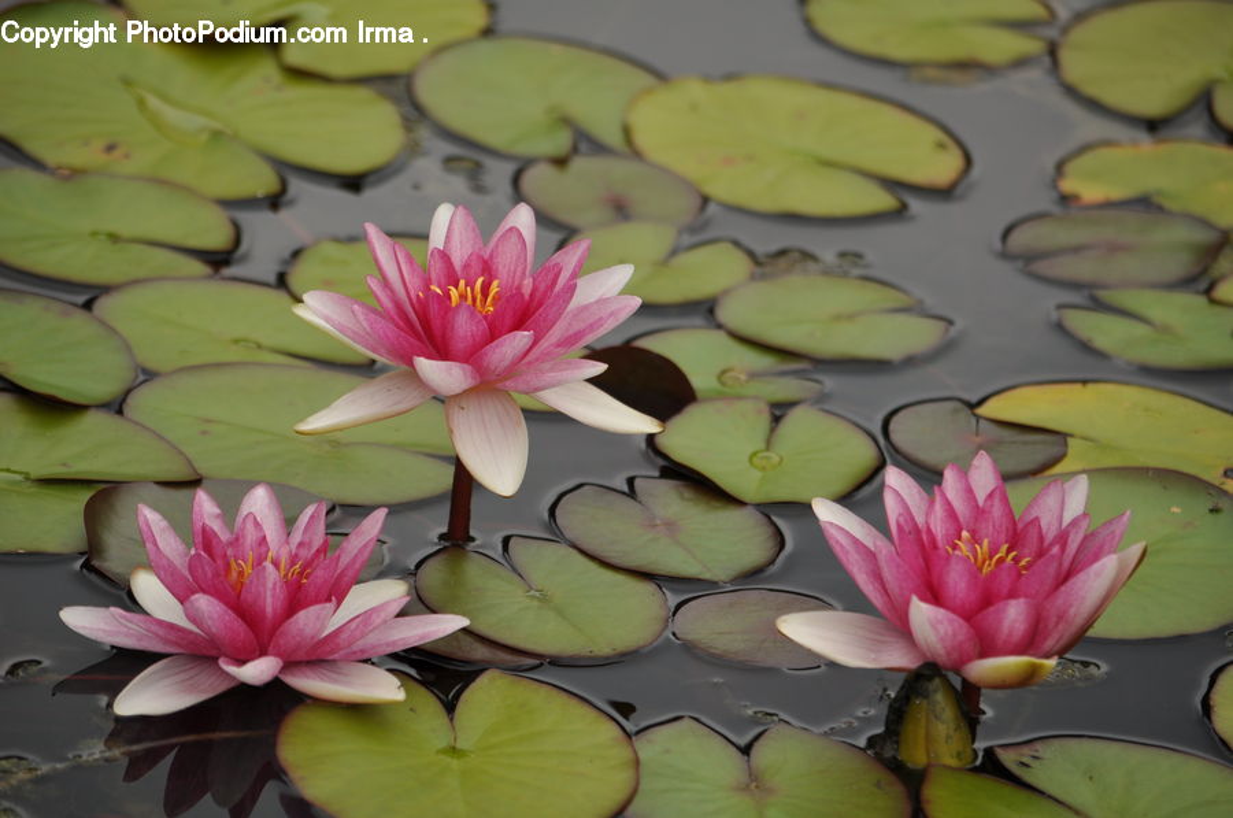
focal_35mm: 278
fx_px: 9489
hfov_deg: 7.4
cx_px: 616
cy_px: 409
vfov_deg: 4.9
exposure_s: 1/800
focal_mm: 185
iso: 200
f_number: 5
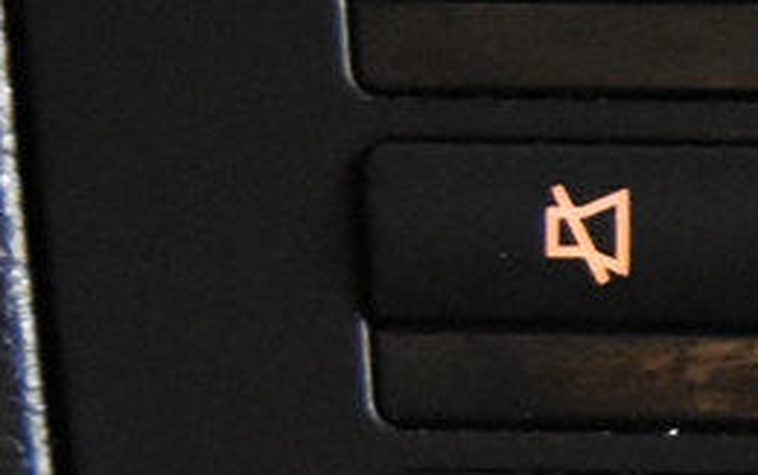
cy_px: 487
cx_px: 2312
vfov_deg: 3.8
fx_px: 7232
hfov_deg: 5.6
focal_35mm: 350
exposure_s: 1/50
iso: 5600
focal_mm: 31
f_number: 3.3
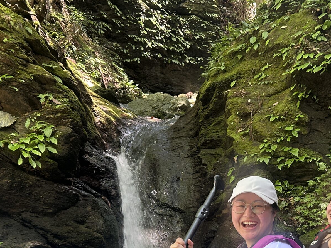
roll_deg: +0.4
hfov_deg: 33.6
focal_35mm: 56
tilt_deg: -2.7
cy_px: 226
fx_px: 535
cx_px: 252
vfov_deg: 25.3
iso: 125
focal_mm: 5.7
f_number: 1.5
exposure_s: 1/64
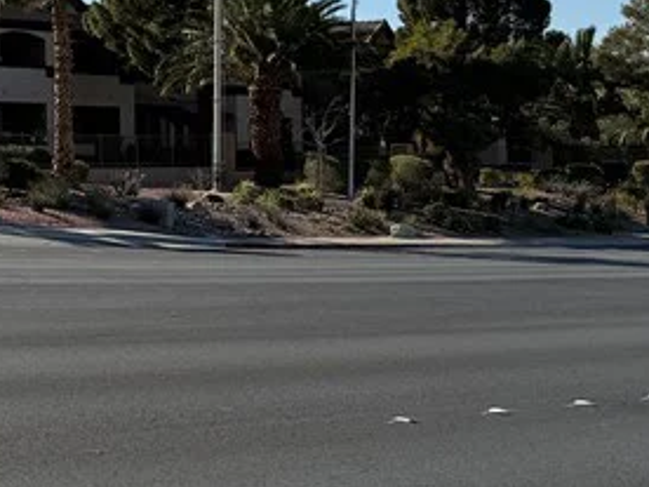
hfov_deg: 18.3
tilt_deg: +5.4
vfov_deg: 16.2
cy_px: -28
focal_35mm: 89
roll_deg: -0.3
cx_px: -449
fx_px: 1669
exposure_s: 1/8130
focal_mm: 6.76
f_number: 1.78
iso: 80
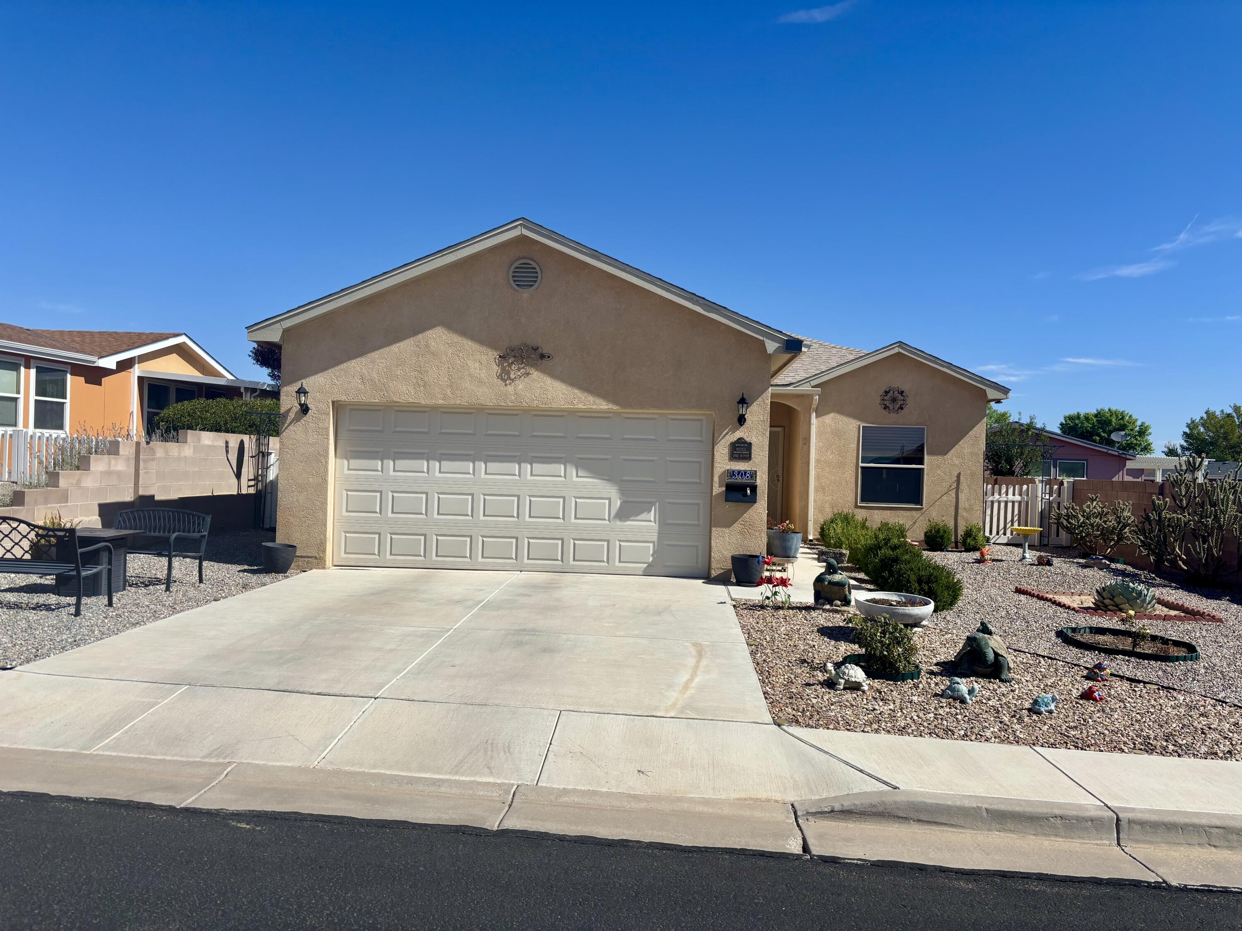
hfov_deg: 67.3
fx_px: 933
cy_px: 466
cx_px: 621
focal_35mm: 26
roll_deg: -1.7
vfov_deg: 53.1
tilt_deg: -1.4
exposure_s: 1/5618
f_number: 1.6
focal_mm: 5.96
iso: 50
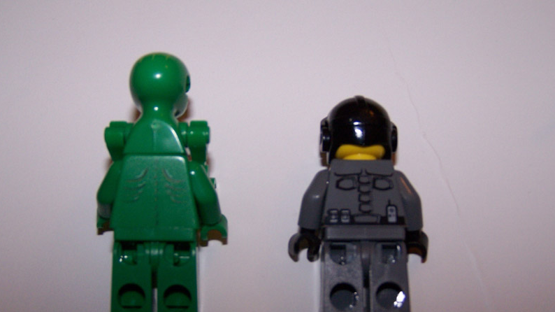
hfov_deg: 37.2
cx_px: 276
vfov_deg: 21.4
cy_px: 193
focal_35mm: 56
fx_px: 824
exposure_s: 1/60
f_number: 3
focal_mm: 8.5
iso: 140
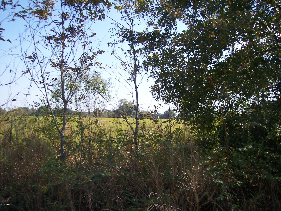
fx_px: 317
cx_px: 140
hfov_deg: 47.9
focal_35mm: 39
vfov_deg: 36.8
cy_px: 106
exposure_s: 1/500
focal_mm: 8
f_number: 3.4
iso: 100
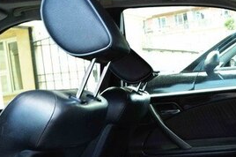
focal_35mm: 74
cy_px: 173
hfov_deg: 26.9
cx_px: 185
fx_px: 485
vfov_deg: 17.7
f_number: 5.6
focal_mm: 20
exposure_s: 1/10
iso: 800
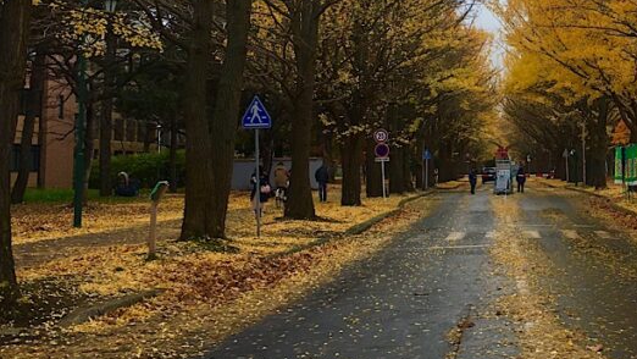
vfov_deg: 19.2
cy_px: 61
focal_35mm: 62
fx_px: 1048
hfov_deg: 32.9
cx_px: 508
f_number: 2.2
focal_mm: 4.15
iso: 25
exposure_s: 1/345
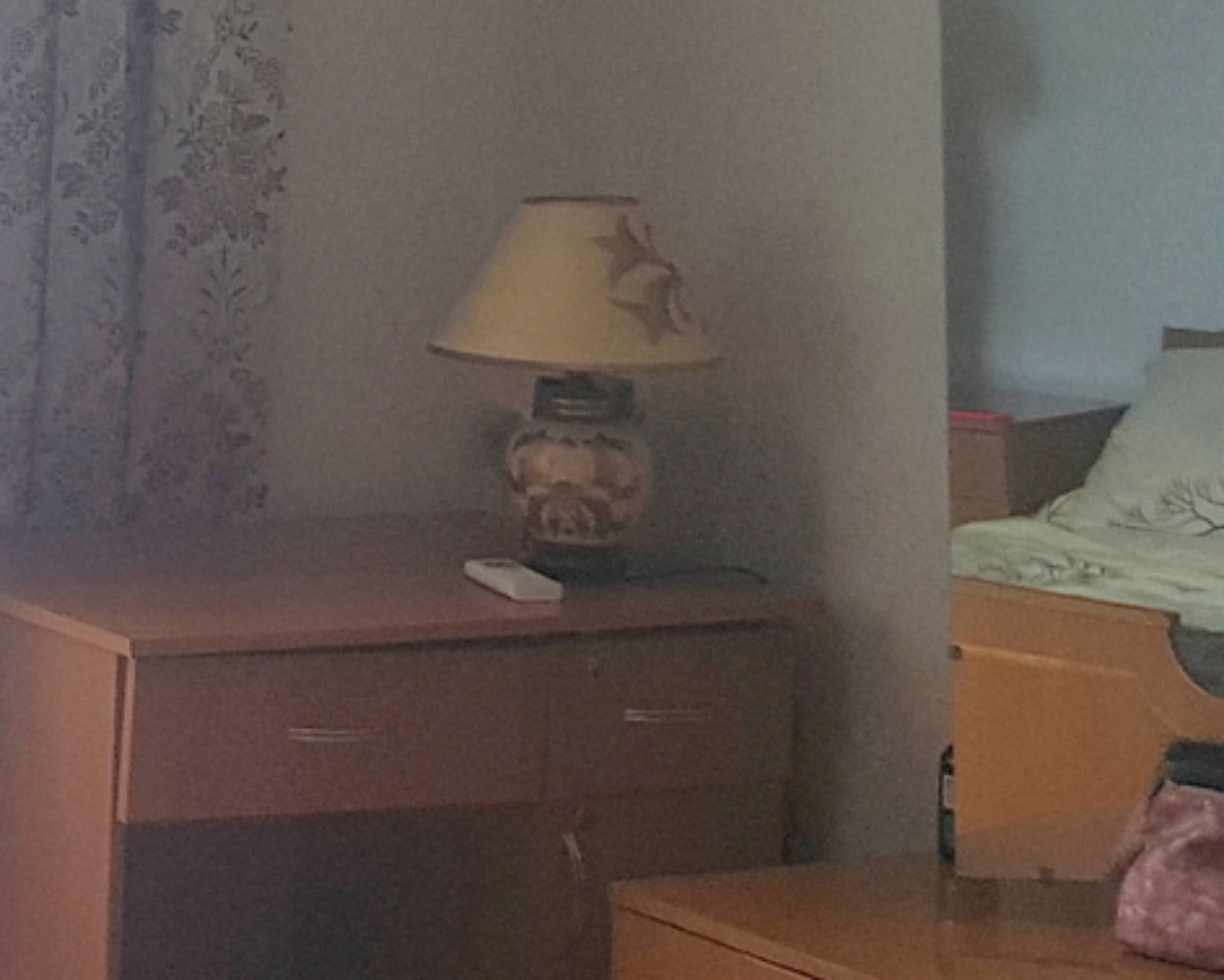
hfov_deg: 17.2
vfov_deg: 13.9
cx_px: 143
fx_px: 3986
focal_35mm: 110
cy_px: 176
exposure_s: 1/153
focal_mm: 4.2
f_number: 1.7
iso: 40
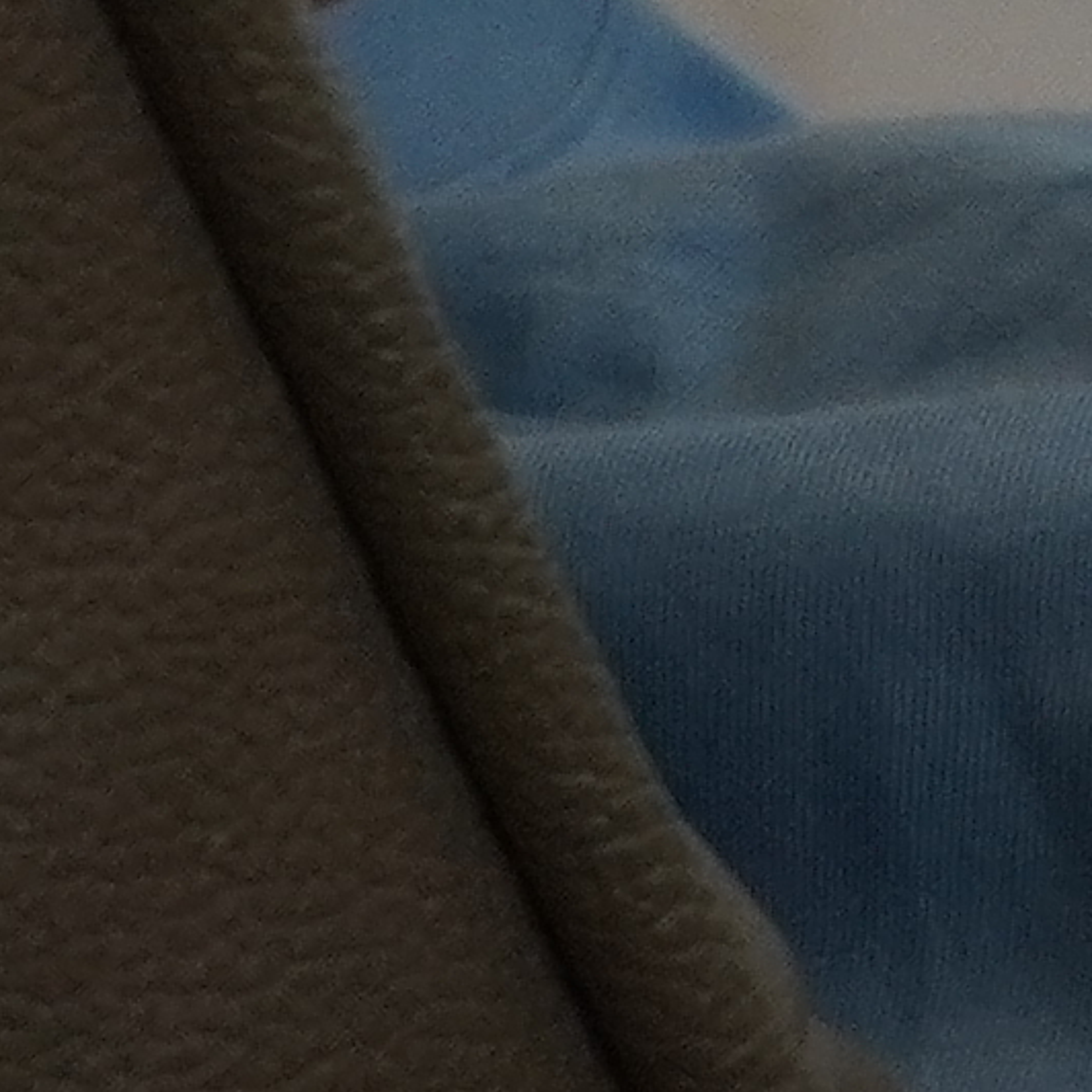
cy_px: -1656
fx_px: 8209
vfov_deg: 7.1
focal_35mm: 230
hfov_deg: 7.1
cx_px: 2779
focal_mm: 16
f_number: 4
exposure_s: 1/160
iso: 800
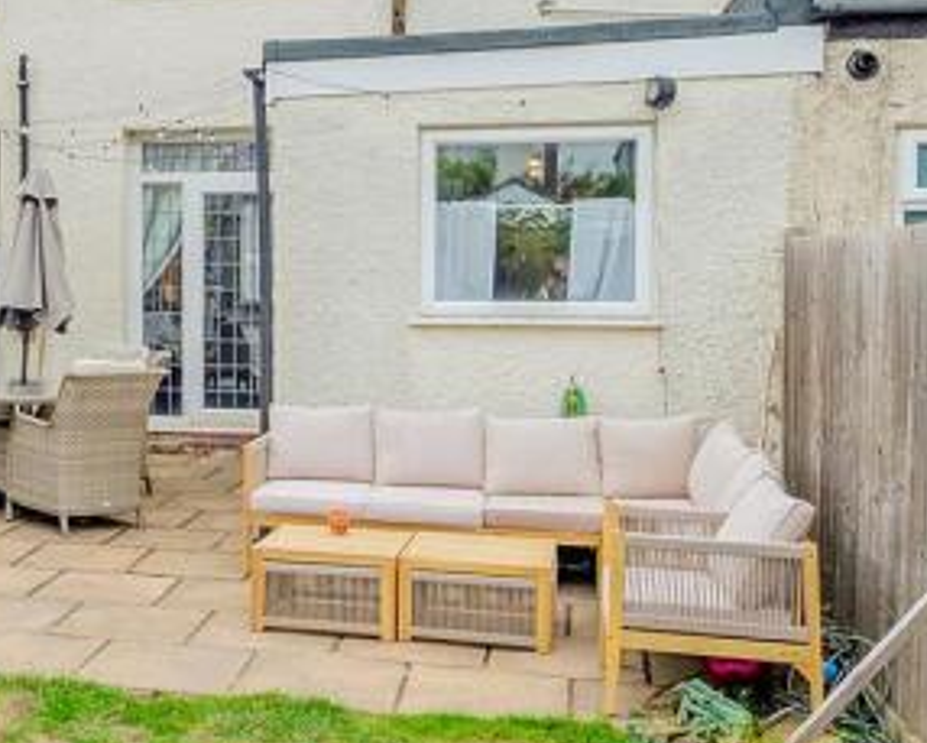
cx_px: 266
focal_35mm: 47
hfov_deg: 38.8
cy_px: 187
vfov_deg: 31.5
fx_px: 1290
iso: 100
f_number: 8
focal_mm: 14
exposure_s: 1/125
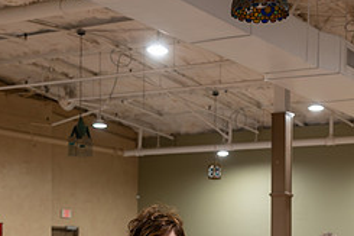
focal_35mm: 84
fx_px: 825
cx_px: 250
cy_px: 240
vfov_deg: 15.9
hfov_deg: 24.0
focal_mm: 35
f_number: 2.8
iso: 2000
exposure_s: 1/500
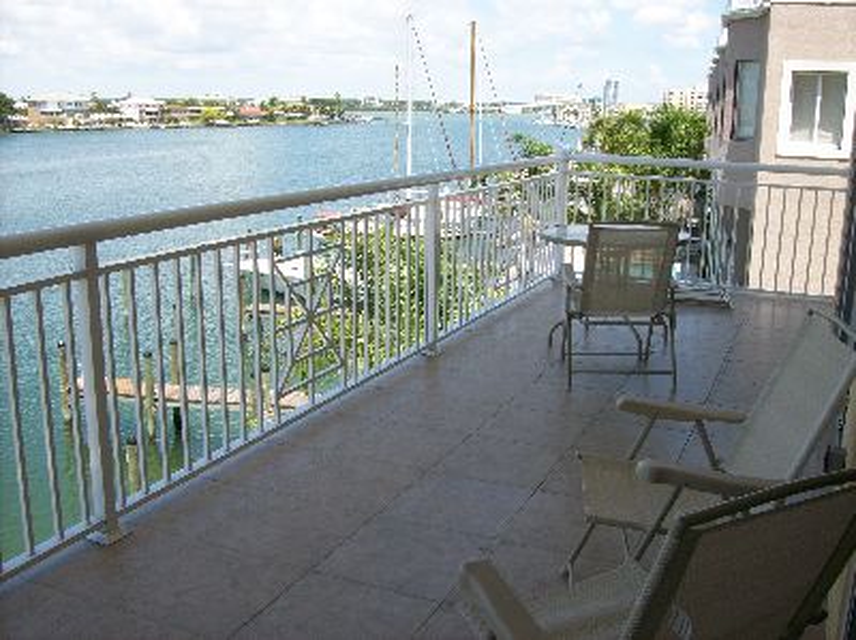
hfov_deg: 51.4
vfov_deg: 39.6
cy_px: 320
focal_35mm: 36
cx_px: 428
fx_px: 889
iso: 80
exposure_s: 1/301
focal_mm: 6
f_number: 4.8
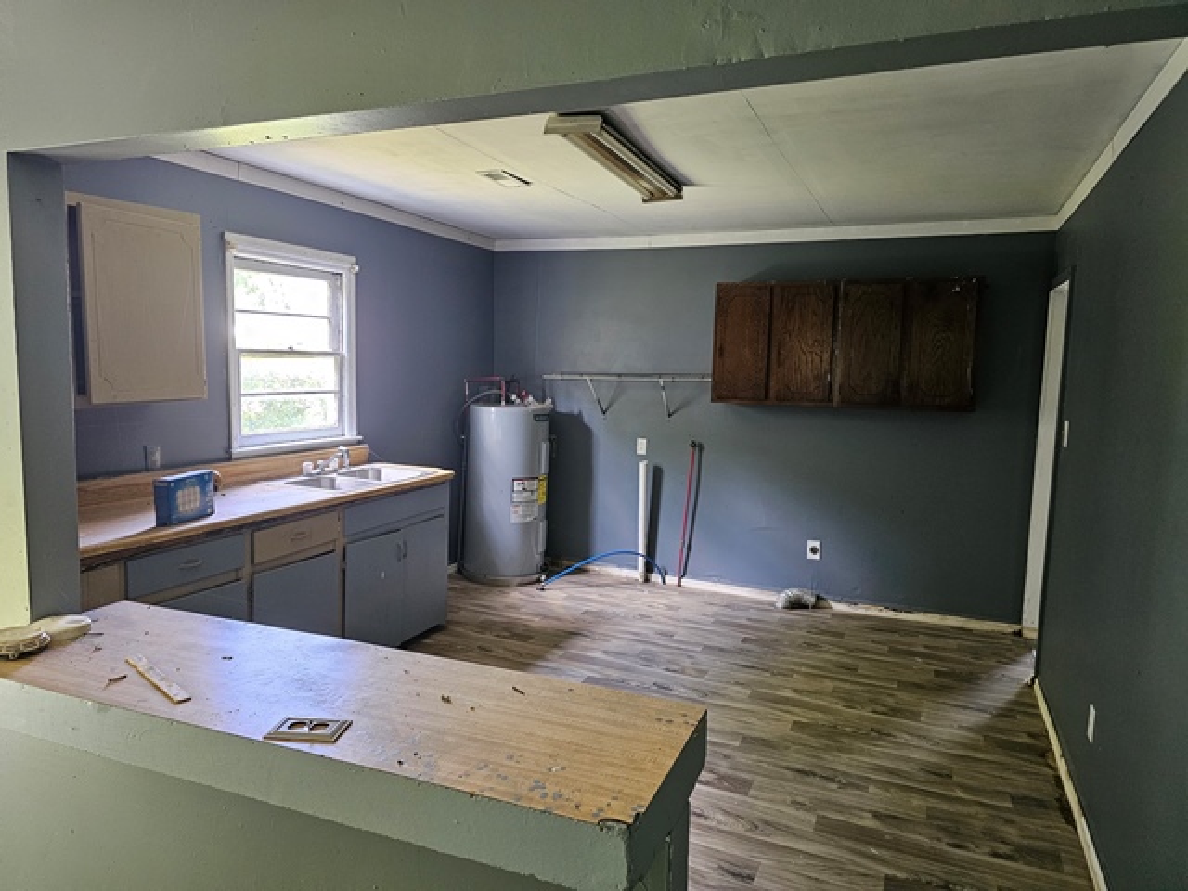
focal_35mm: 23
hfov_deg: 73.9
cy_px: 446
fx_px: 789
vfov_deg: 58.9
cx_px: 594
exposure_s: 1/120
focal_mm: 6.3
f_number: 1.7
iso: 800
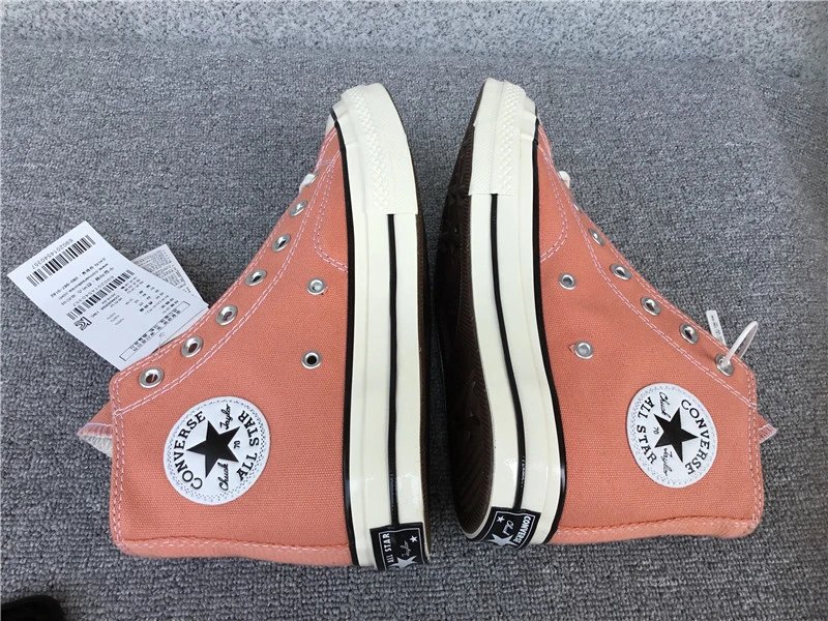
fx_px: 742
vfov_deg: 45.4
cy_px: 310
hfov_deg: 58.4
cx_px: 414
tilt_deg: -53.0
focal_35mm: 31
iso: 25
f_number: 2.4
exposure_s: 1/529
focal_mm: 3.3
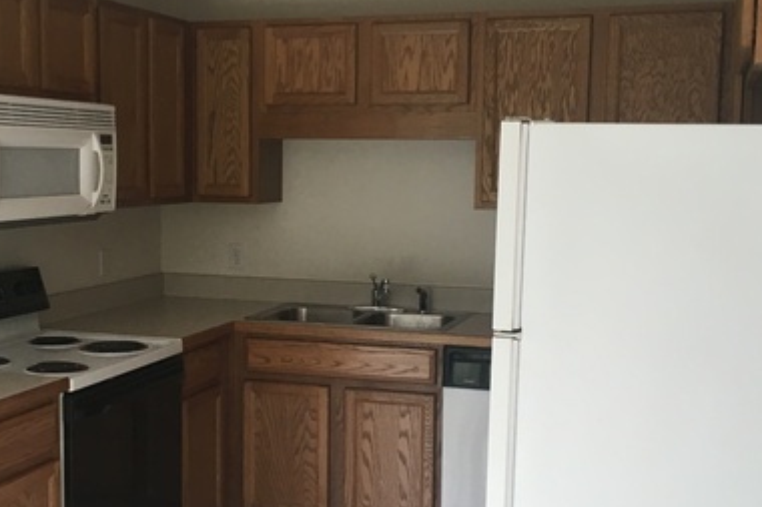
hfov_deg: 37.4
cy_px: 279
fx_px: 1121
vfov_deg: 25.5
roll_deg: -0.5
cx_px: 316
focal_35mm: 53
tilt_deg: -5.3
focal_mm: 4.15
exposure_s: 1/30
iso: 32
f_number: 2.2
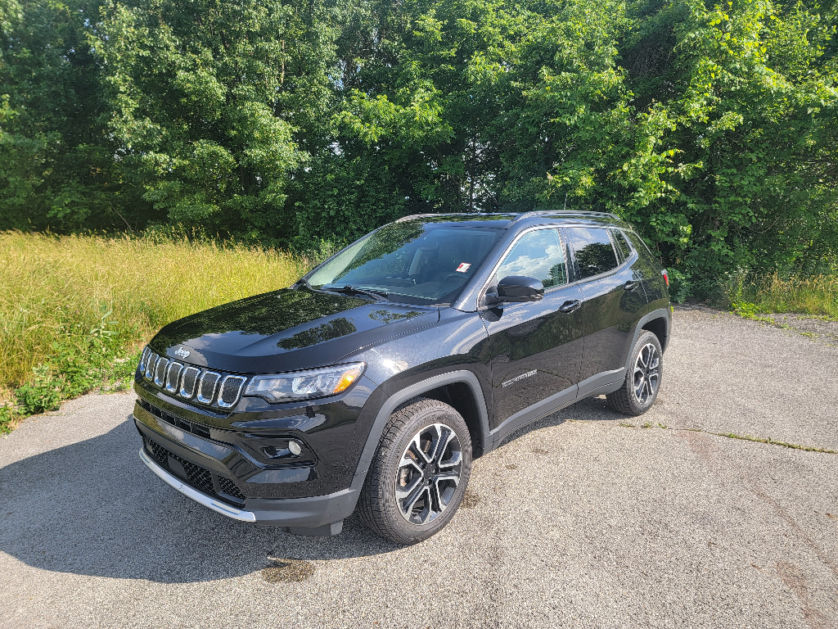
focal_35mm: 24
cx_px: 419
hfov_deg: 71.6
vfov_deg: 56.8
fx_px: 581
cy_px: 314
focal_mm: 6.7
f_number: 1.8
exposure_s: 1/414
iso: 16
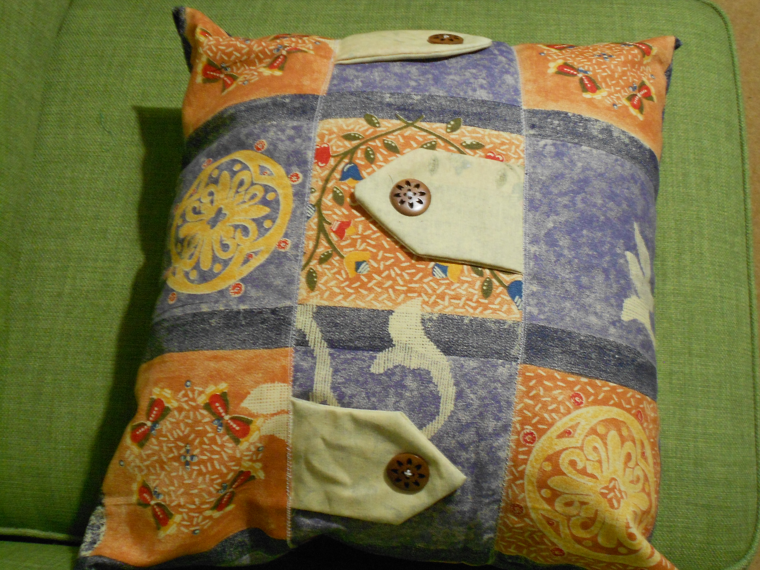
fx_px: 944
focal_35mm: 43
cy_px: 285
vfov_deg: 33.6
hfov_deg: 43.9
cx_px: 380
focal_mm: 7.7
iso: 400
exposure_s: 1/8
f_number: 4.2
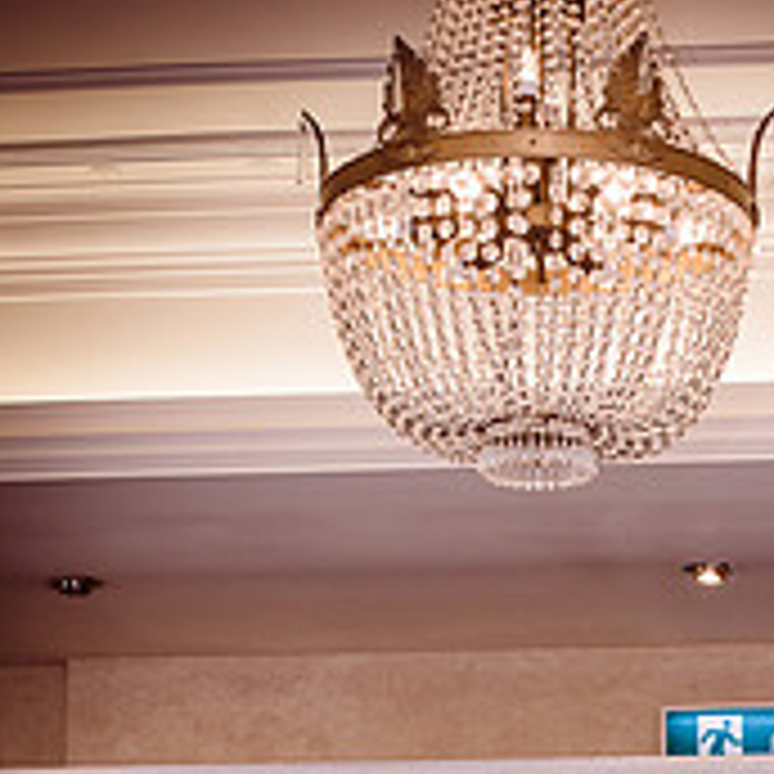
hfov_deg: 11.2
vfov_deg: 10.9
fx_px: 3946
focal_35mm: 156
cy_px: 999
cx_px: 616
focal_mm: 70
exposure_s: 1/200
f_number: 5.6
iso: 800
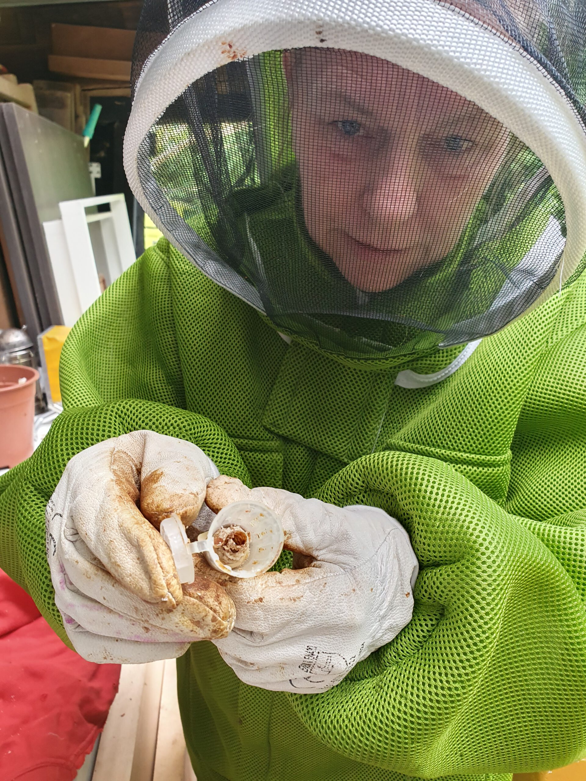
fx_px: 587
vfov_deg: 67.3
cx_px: 293
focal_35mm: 26
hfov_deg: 53.1
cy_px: 390
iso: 250
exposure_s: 1/50
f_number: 2.4
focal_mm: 4.32
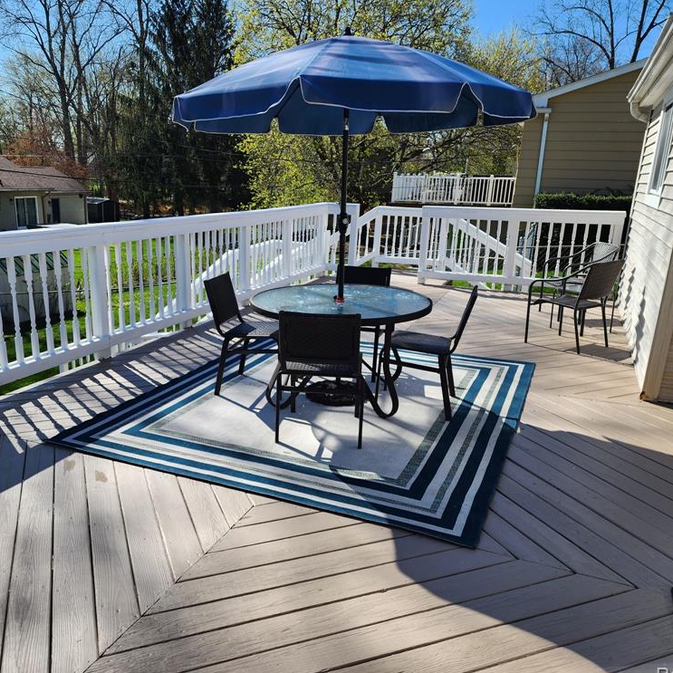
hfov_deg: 57.0
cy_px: 341
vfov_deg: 57.3
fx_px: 616
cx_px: 284
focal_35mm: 28
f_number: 1.8
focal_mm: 6.4
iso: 12
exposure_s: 1/647
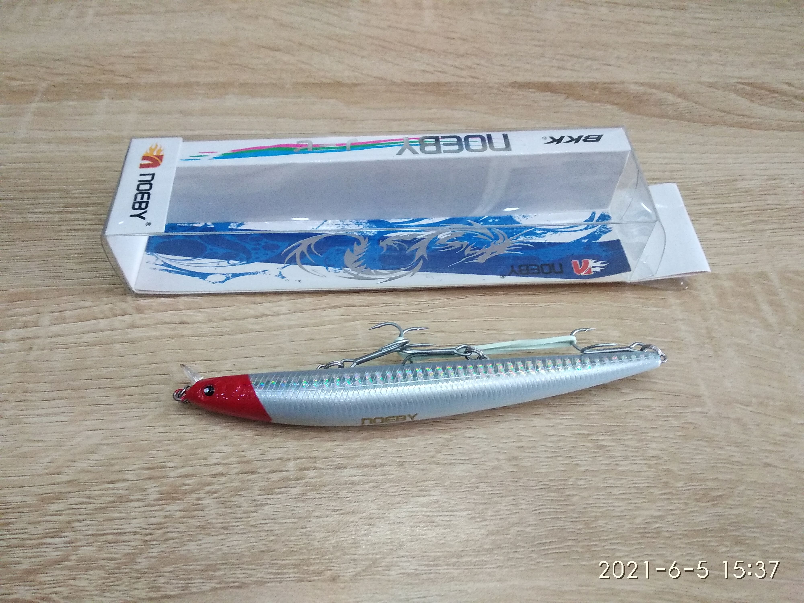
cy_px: 302
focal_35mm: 26
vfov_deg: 53.1
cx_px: 402
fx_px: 604
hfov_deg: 67.3
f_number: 2.2
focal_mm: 3.81
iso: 800
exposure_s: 1/25
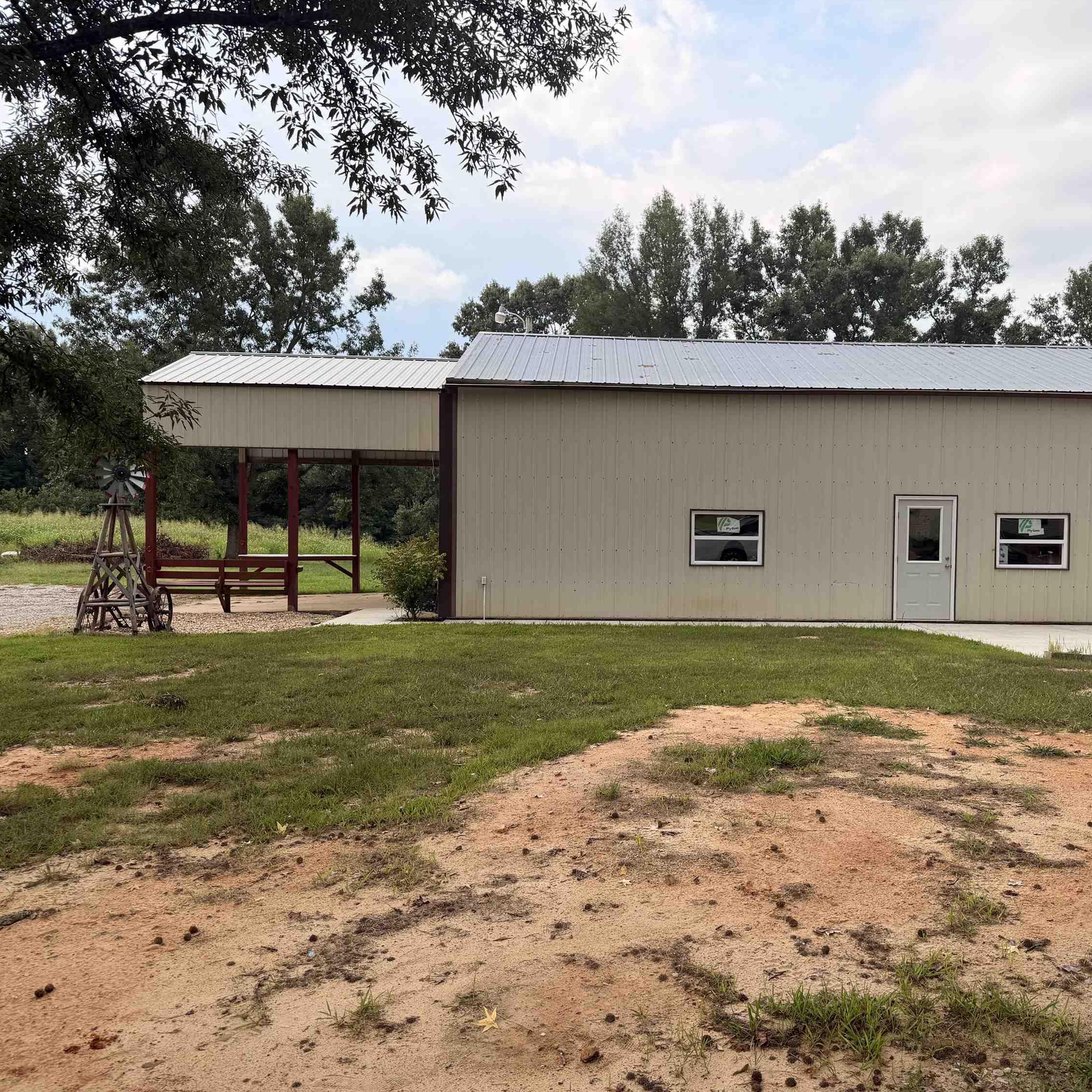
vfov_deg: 55.6
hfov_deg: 55.1
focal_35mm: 29
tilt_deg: -3.1
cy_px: 557
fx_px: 1035
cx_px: 674
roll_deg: -0.4
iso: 80
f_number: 1.78
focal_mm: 6.76
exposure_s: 1/2801
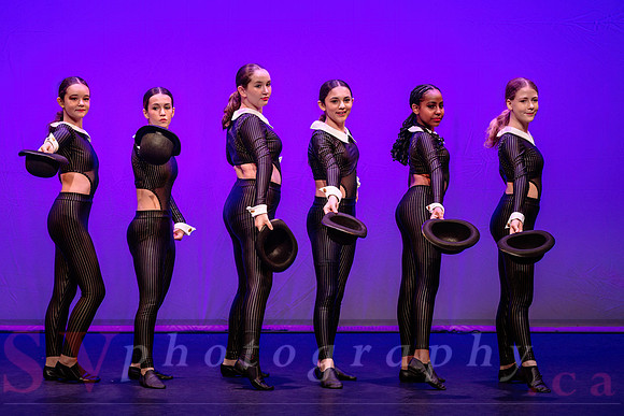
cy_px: 204
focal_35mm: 227
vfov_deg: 6.1
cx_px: 279
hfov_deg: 9.1
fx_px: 3929
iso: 1250
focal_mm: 185
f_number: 3.5
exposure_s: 1/250
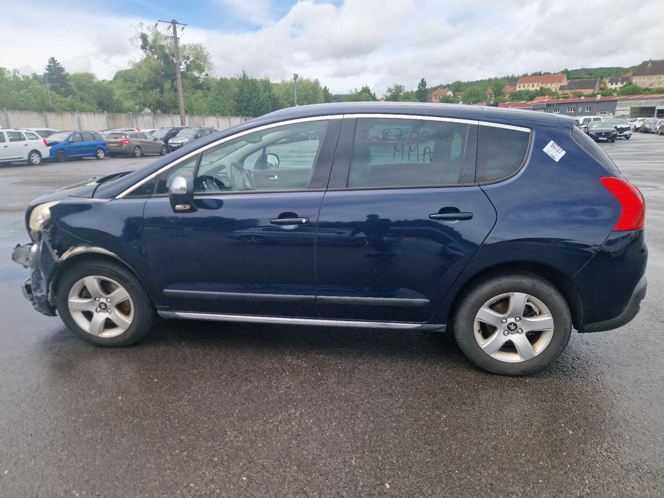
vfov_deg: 58.9
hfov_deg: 73.9
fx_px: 441
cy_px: 249
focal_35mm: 23
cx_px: 332
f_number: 1.8
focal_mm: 5.4
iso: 50
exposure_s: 1/1111
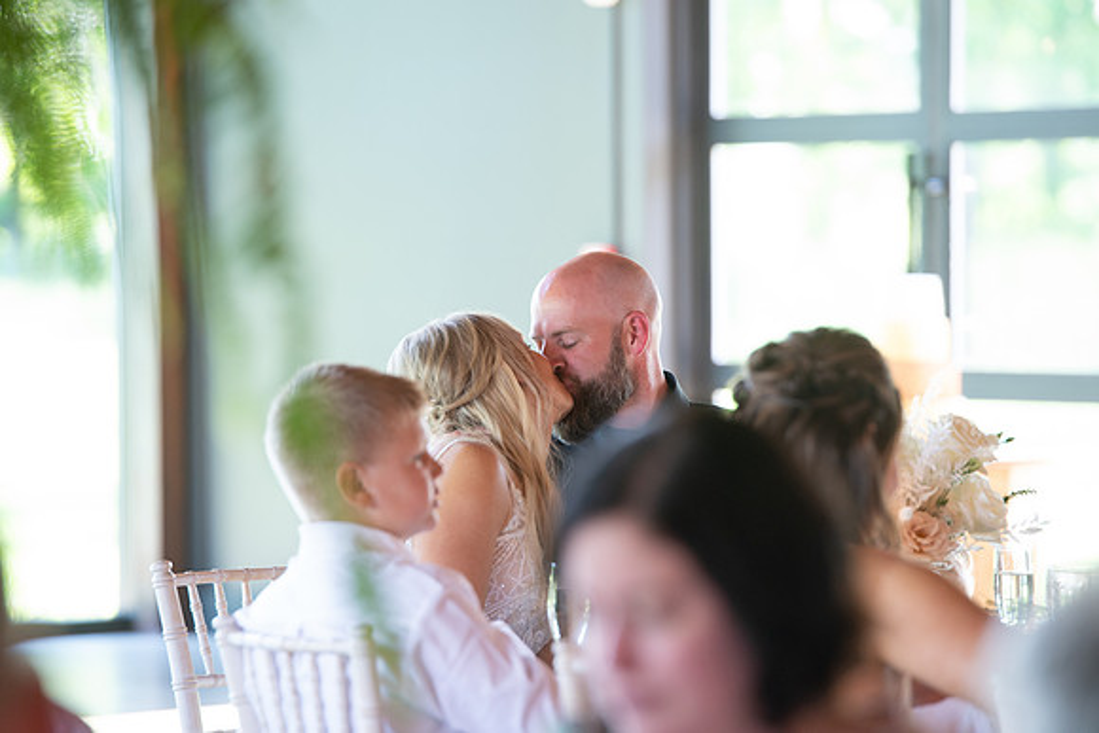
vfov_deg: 6.4
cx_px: 550
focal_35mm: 213
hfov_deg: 9.6
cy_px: 366
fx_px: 6516
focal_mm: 200
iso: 1000
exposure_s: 1/100
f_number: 4
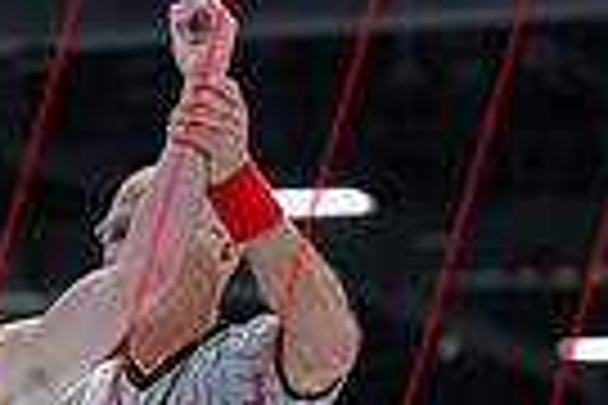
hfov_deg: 5.7
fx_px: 6080
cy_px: 641
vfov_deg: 3.8
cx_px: 90
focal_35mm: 360
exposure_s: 1/500
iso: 5600
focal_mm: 84
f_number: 2.8
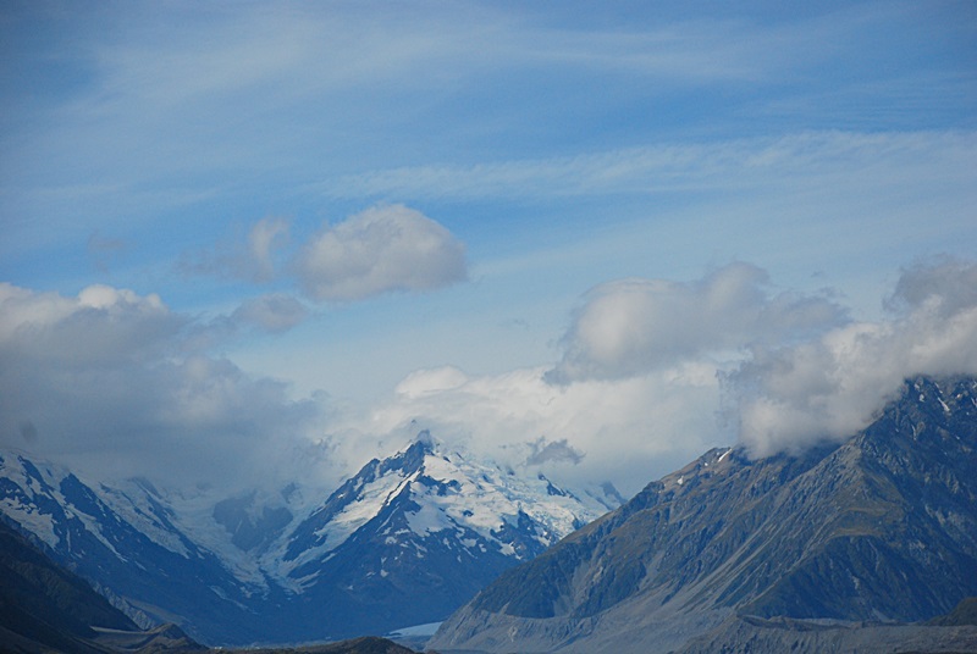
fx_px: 3669
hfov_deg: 15.2
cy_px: 327
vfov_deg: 10.2
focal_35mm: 135
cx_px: 488
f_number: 6.3
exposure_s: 1/4000
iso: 360
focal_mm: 90
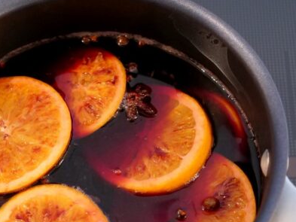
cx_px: 105
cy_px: 169
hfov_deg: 22.2
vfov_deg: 16.7
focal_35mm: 88
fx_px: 753
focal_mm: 27
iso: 3200
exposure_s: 1/25
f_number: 3.6
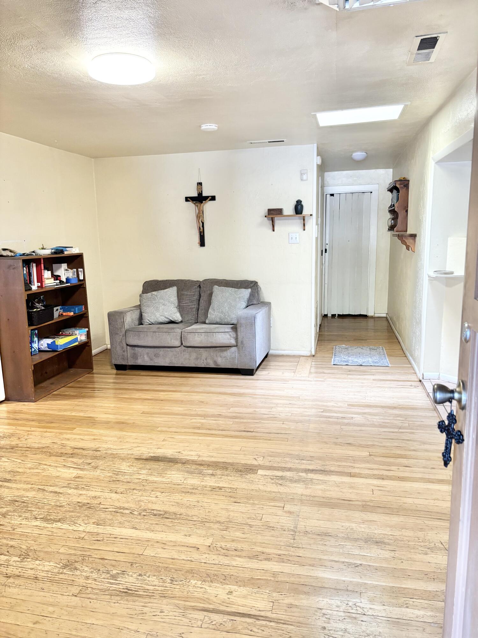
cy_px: 319
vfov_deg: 67.3
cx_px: 239
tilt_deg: -10.0
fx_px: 479
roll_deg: +0.1
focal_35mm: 26
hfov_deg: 53.1
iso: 200
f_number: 1.6
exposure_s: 1/60
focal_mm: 5.96
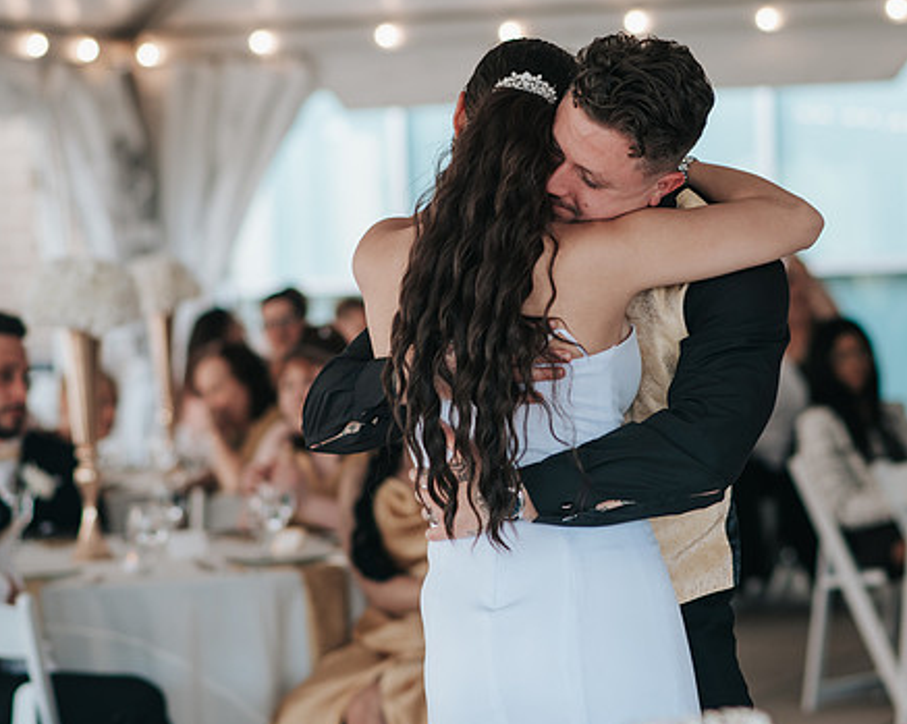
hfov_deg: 12.1
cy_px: 360
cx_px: 596
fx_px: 4265
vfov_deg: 9.7
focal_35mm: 159
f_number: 2.5
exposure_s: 1/250
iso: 100
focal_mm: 85
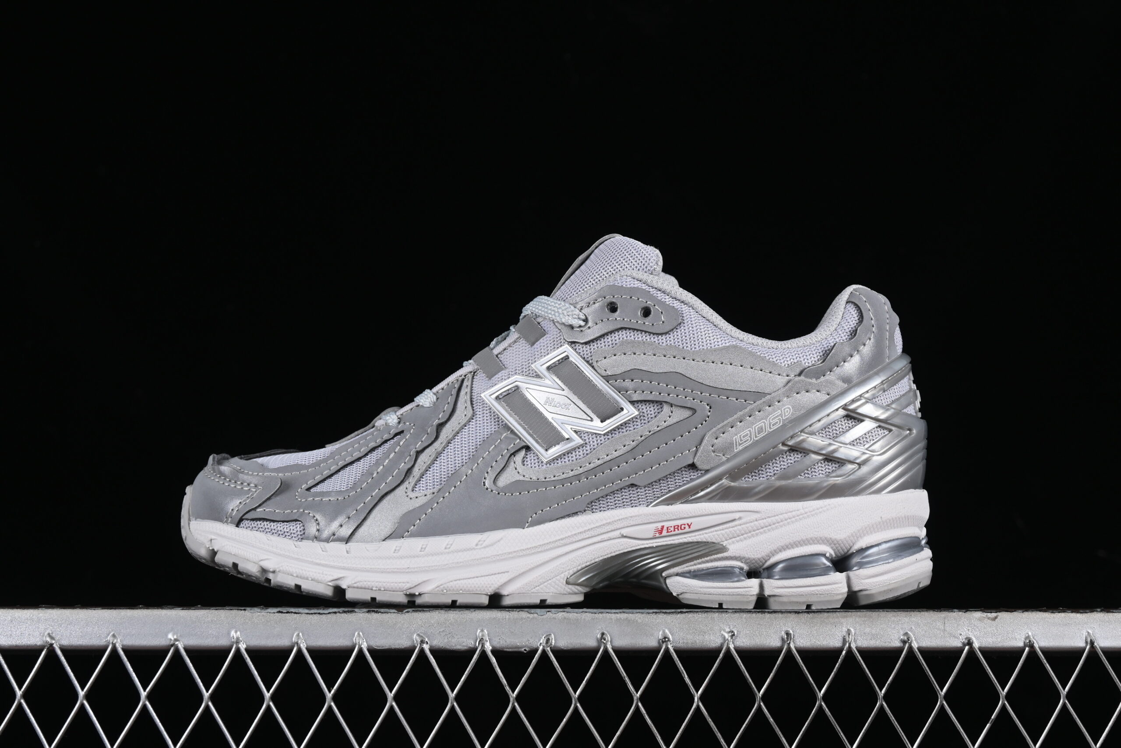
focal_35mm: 75
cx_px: 560
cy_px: 374
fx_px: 2335
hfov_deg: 27.0
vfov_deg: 18.2
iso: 160
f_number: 8
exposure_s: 1/80
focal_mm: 50
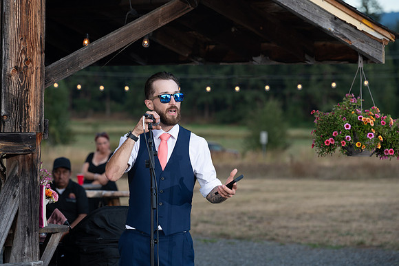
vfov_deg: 9.2
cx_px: 200
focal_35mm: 150
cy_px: 133
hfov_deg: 13.7
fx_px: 1663
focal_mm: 150
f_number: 5.6
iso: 320
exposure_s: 1/200
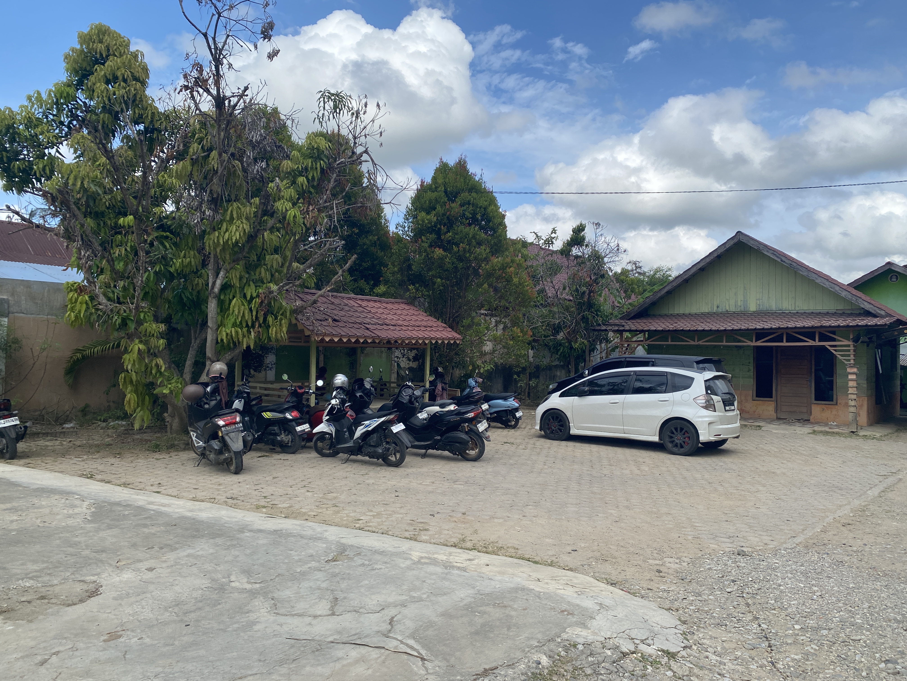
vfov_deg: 53.1
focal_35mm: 26
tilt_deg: +1.1
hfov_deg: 67.3
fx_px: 681
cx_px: 454
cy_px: 340
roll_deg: +0.7
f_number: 1.8
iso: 32
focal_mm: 4.25
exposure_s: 1/2183
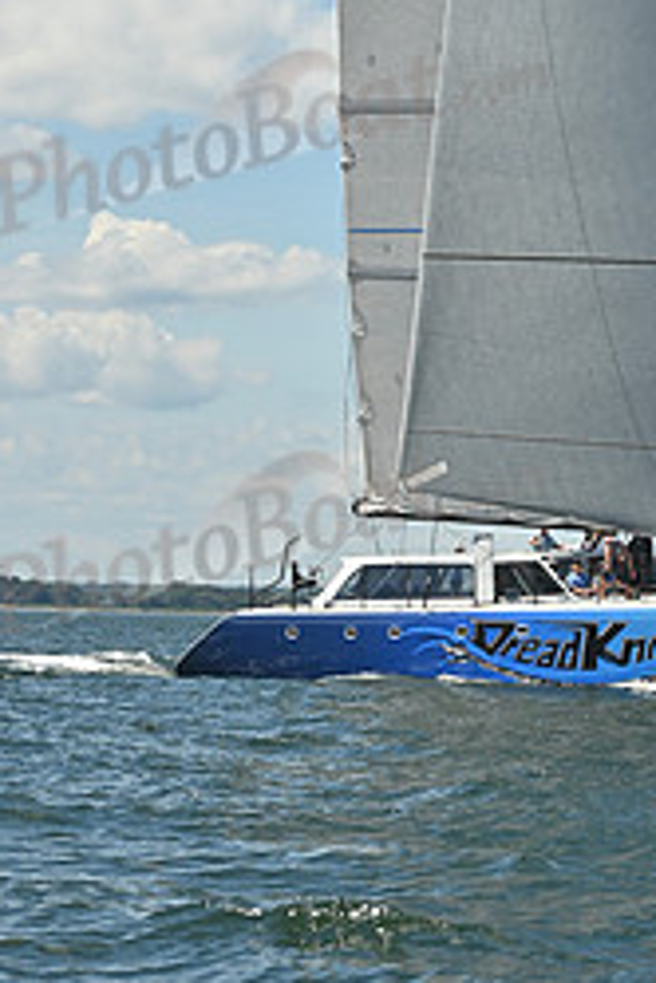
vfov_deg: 12.4
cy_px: -126
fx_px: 4455
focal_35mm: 163
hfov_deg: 8.3
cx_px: 753
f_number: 10
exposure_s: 1/1000
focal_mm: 70
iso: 250
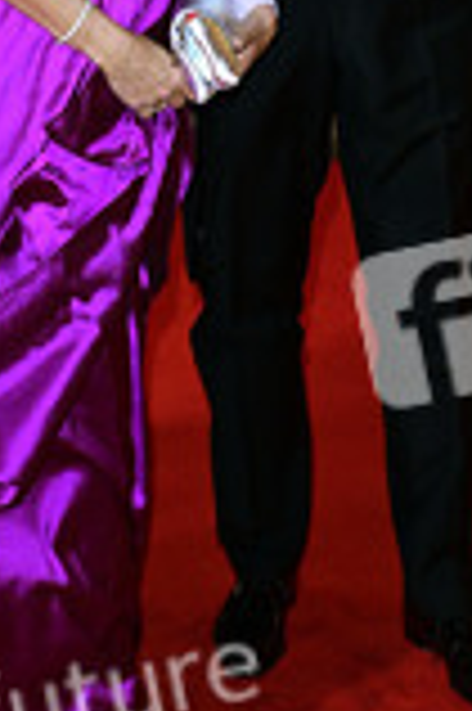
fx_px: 1951
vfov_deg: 20.2
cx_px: 175
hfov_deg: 13.8
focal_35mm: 99
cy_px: 76
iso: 5000
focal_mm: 39
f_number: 4
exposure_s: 1/200
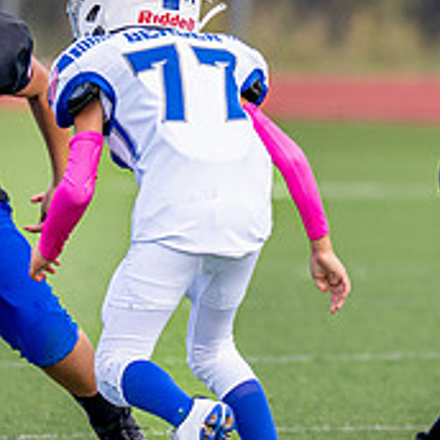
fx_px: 16265
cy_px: 111
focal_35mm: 1131
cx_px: 581
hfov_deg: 1.5
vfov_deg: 1.5
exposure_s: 1/2500
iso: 320
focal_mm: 200
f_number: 2.8
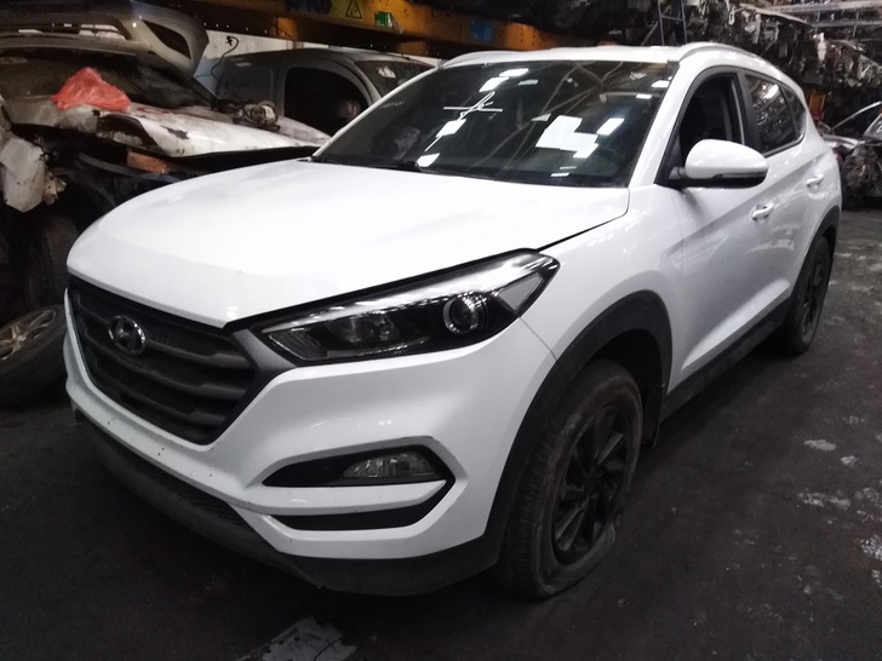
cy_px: 330
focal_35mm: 26
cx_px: 441
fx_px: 662
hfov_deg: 67.3
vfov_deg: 53.1
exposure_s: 1/16.7
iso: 831
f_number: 2.2
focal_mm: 3.46
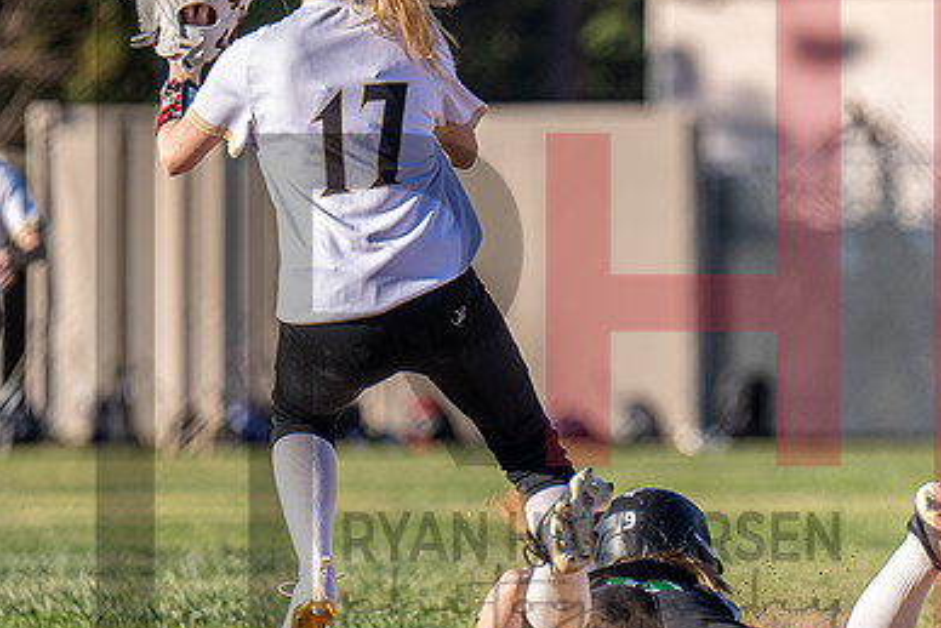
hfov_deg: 3.8
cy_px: 343
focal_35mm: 537
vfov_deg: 2.6
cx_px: 732
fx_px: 14041
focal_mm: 200
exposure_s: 1/2500
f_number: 2.8
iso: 200
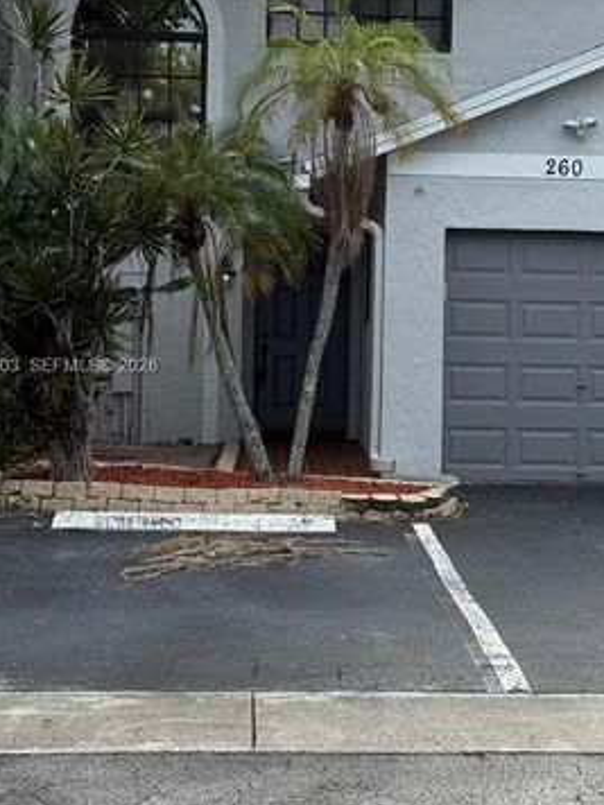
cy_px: 367
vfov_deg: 21.8
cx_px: 491
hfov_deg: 16.3
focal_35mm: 90
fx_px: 2094
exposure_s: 1/2033
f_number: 1.78
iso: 100
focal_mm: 6.76
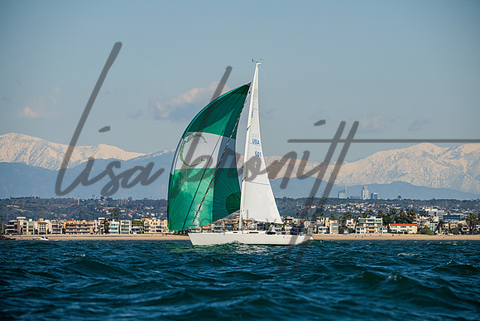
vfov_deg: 5.5
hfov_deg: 8.2
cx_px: 240
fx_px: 3334
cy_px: 160
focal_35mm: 250
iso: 400
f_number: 8
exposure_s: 1/3200
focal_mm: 250
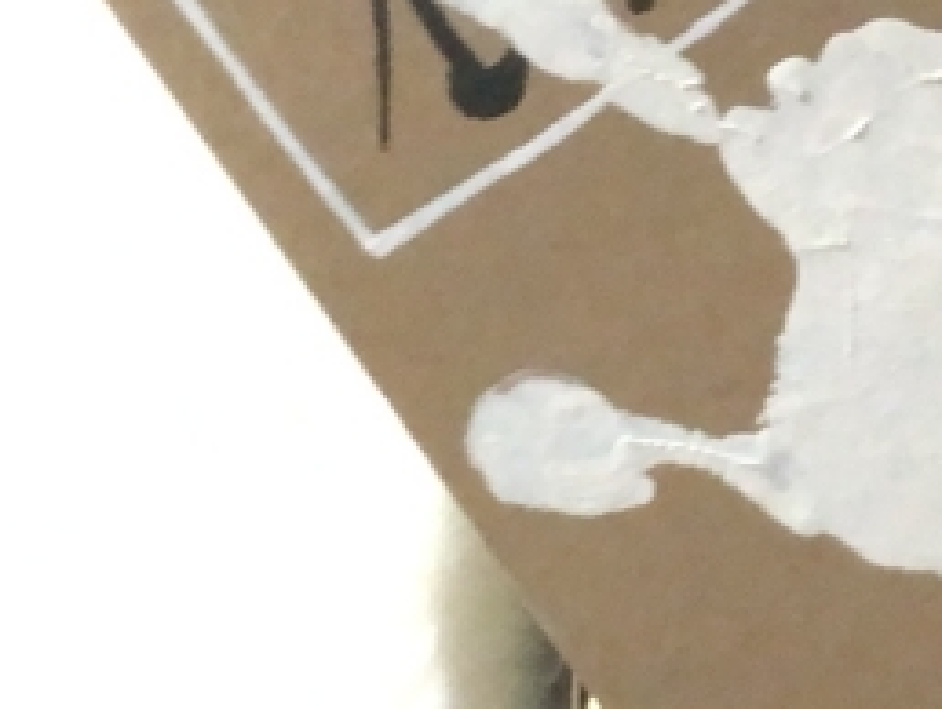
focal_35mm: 127
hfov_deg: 15.2
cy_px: 338
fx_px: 3459
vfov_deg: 11.7
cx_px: 986
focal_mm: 2.87
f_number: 2.2
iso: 640
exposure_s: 1/15
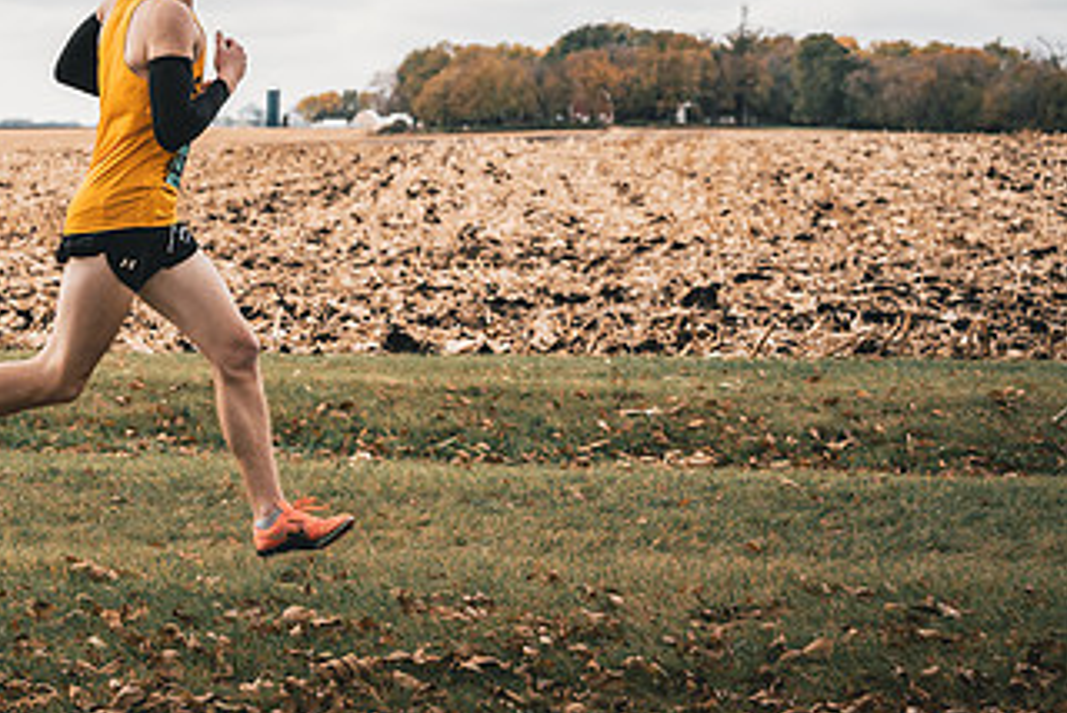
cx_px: 103
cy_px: 118
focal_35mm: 129
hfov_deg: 15.7
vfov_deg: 10.6
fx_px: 3827
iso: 400
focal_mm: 70
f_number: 6.3
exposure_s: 1/1000
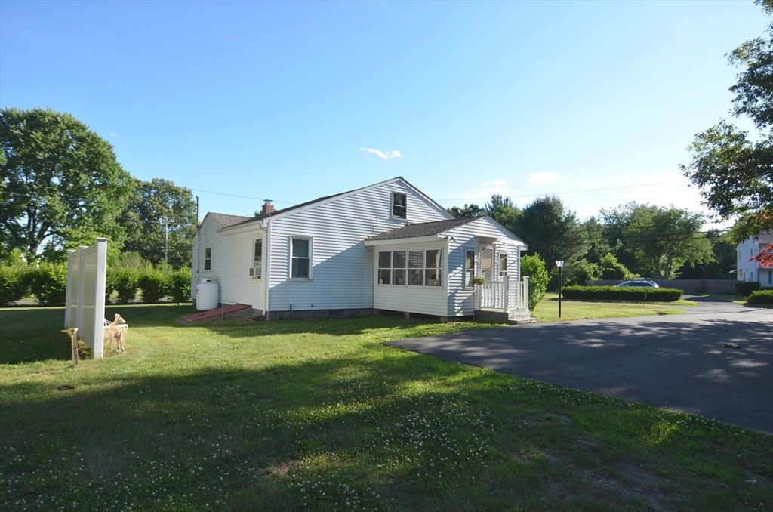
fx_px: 418
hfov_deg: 85.5
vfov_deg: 63.0
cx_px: 386
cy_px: 256
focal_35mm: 20
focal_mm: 13
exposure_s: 1/1500
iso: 400
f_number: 5.6
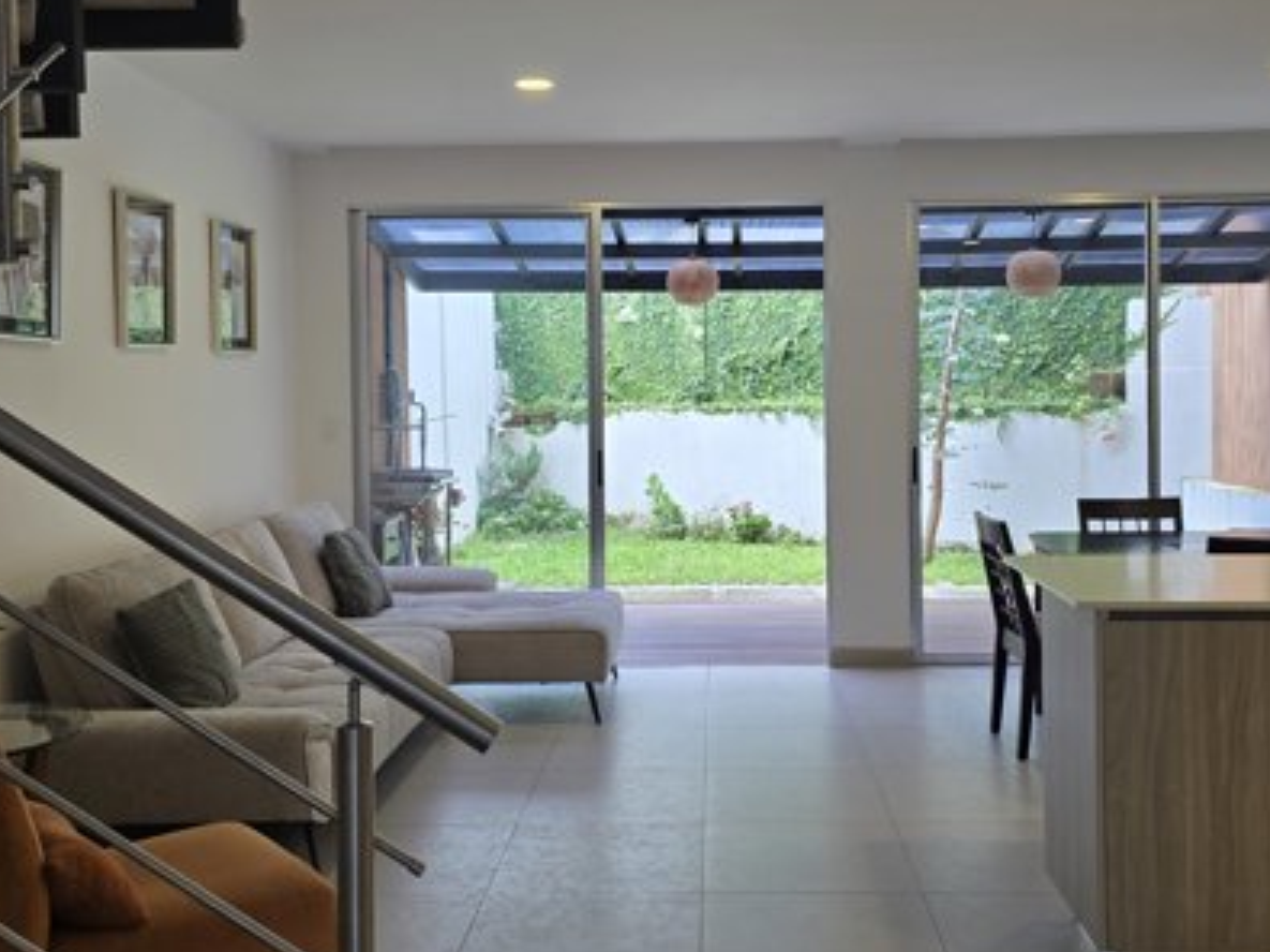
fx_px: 1357
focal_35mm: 37
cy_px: 418
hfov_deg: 50.1
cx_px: 661
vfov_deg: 38.6
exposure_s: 1/180
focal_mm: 6.3
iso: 80
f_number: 1.7
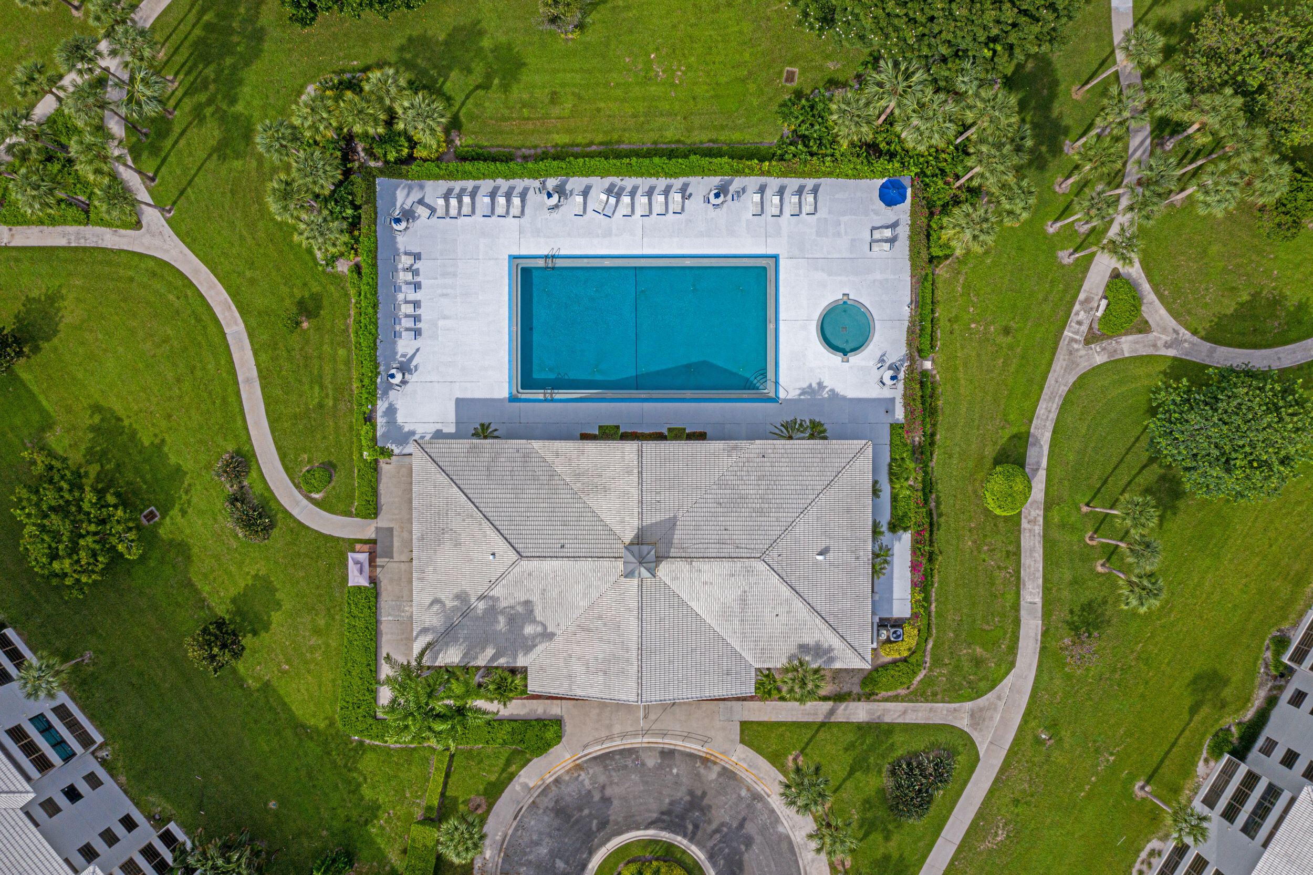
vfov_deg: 46.4
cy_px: 438
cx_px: 656
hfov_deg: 65.5
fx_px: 1021
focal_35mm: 28
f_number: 10
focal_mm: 10.26
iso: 100
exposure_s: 1/240
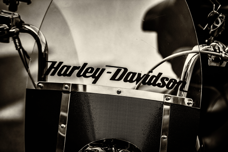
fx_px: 792
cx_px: 114
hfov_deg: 16.4
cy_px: 76
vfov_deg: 11.0
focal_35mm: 125
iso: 160
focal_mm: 125
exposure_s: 1/4000
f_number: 2.8
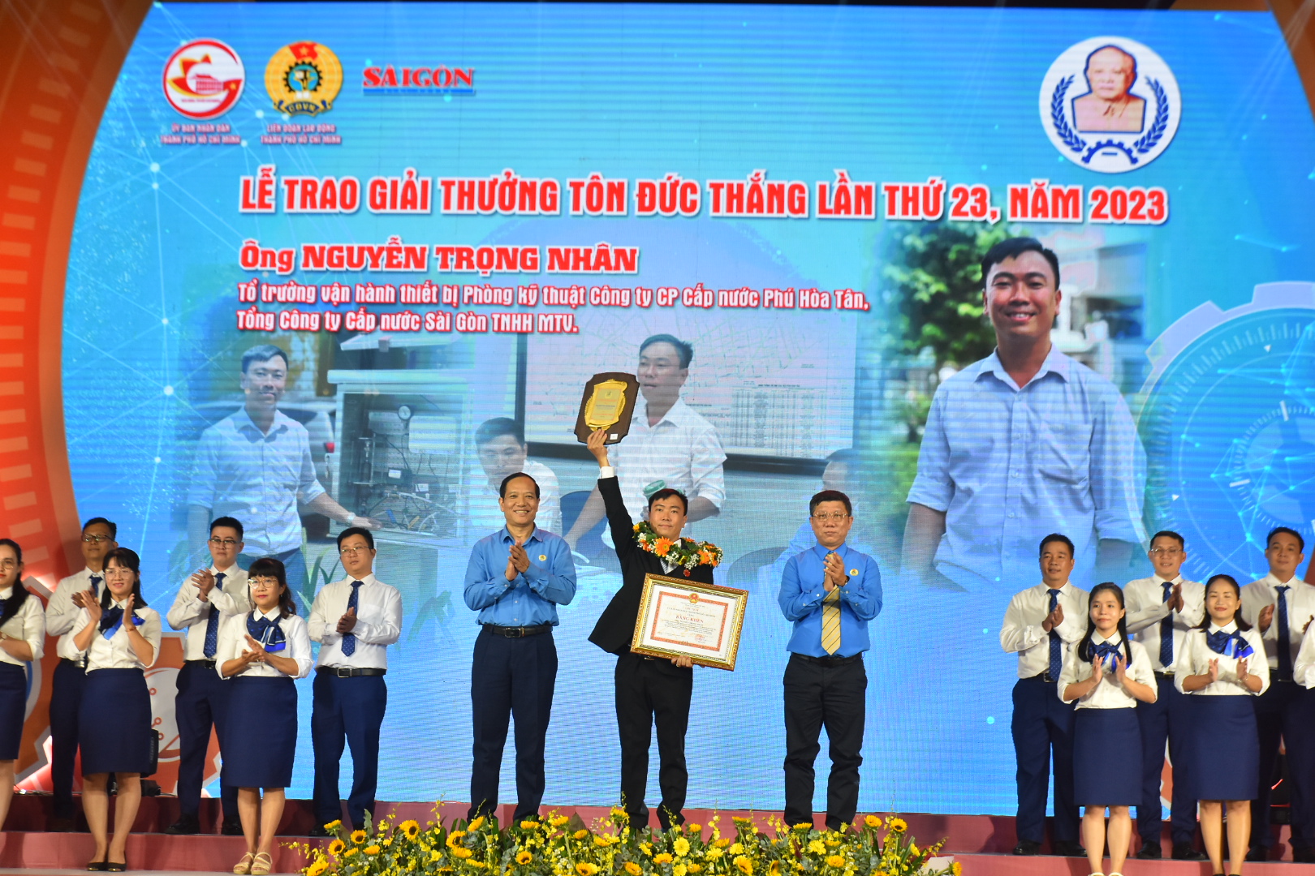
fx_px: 2739
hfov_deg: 27.0
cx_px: 658
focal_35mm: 75
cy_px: 438
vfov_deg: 18.2
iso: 1000
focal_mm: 50
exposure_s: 1/200
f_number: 5
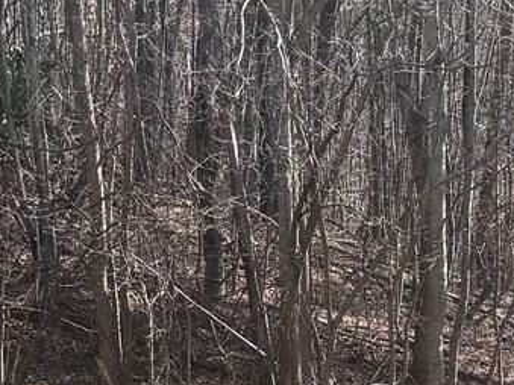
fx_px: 2152
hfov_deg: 13.6
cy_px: 618
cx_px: 194
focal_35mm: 145
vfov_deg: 9.8
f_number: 1.78
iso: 80
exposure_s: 1/1560
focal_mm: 6.86
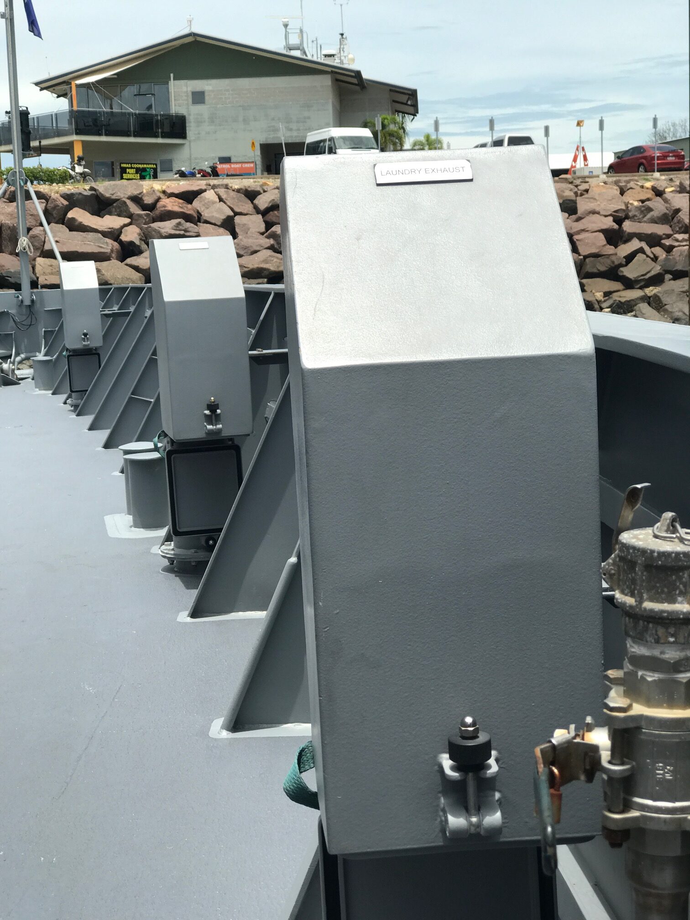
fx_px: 1515
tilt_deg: -7.7
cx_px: 345
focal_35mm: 57
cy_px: 460
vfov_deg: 33.8
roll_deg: +2.6
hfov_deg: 25.7
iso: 20
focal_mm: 6.6
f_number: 2.8
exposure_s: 1/948
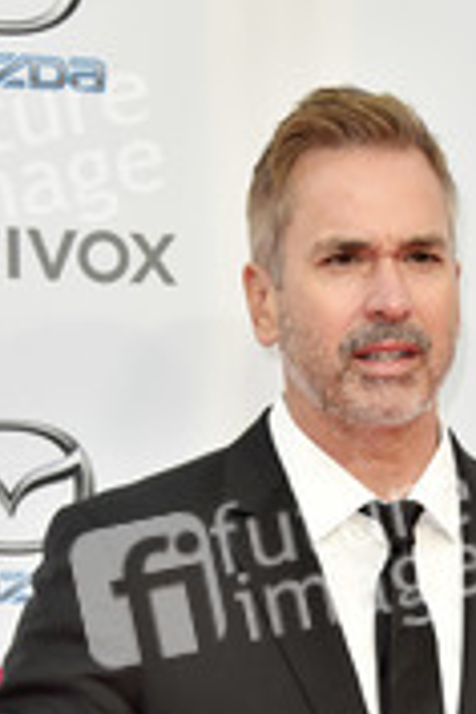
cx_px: 395
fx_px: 3808
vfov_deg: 10.6
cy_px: 775
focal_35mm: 192
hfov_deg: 7.1
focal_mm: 85
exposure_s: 1/160
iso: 640
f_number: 5.6
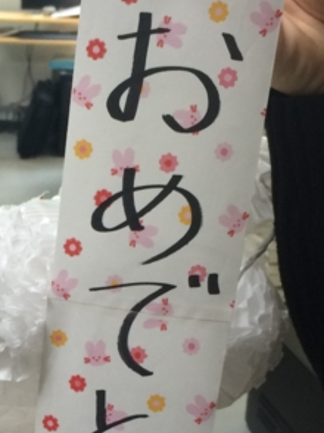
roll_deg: +0.1
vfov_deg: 24.2
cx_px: 54
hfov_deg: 18.4
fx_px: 987
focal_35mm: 79
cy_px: 374
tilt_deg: -28.2
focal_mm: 4.15
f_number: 2.2
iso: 100
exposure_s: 1/30
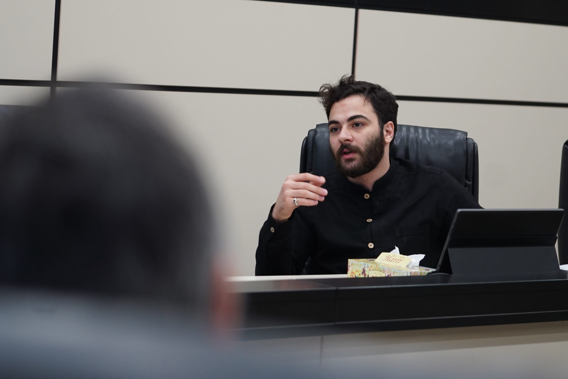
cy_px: 190
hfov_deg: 19.5
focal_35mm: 105
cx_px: 284
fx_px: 1657
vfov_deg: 13.0
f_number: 2.8
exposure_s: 1/160
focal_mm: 70
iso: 1600
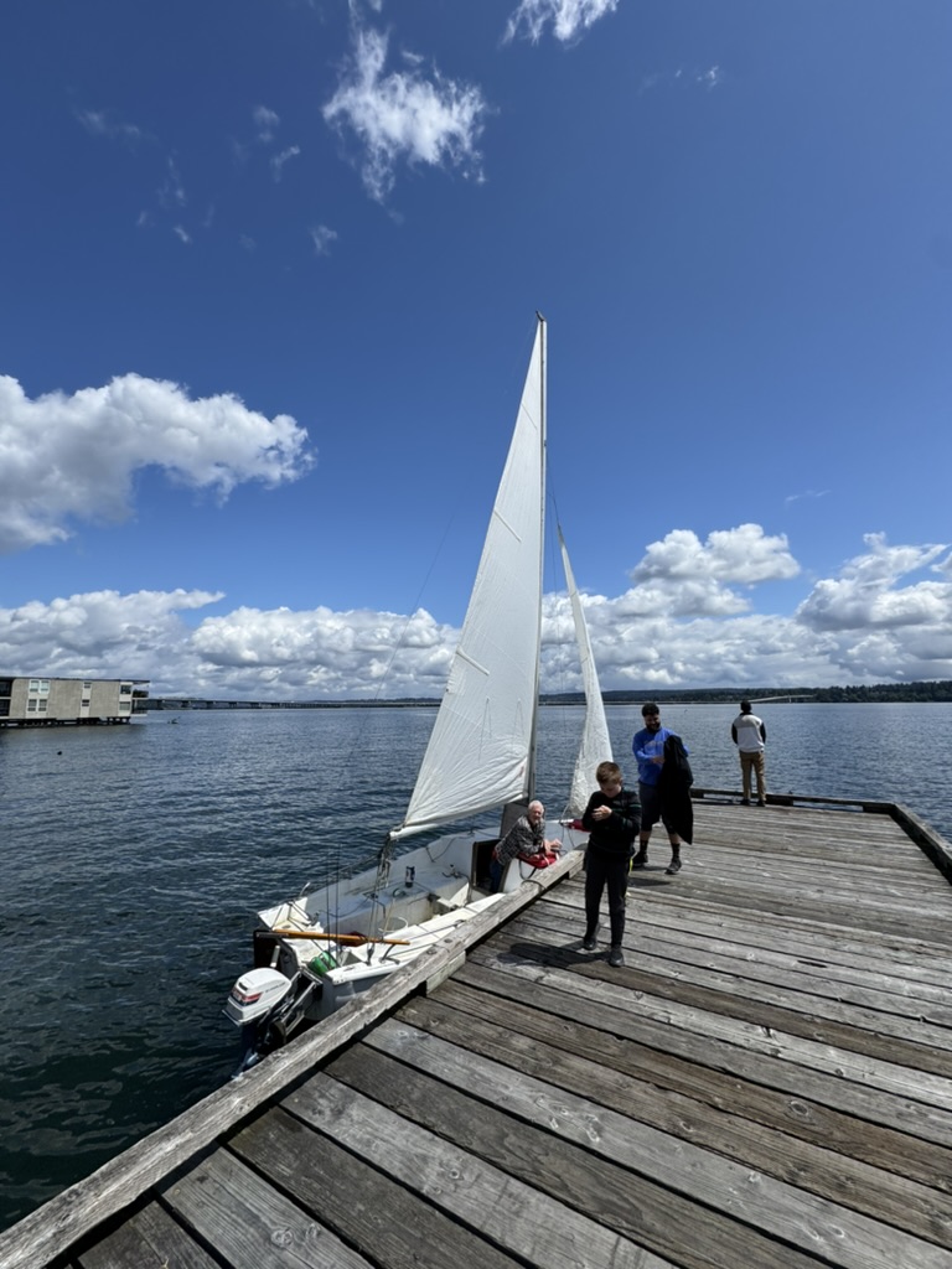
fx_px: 513
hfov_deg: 85.7
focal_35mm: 14
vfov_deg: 102.1
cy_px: 634
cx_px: 476
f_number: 2.2
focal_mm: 2.22
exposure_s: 1/3906
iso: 40
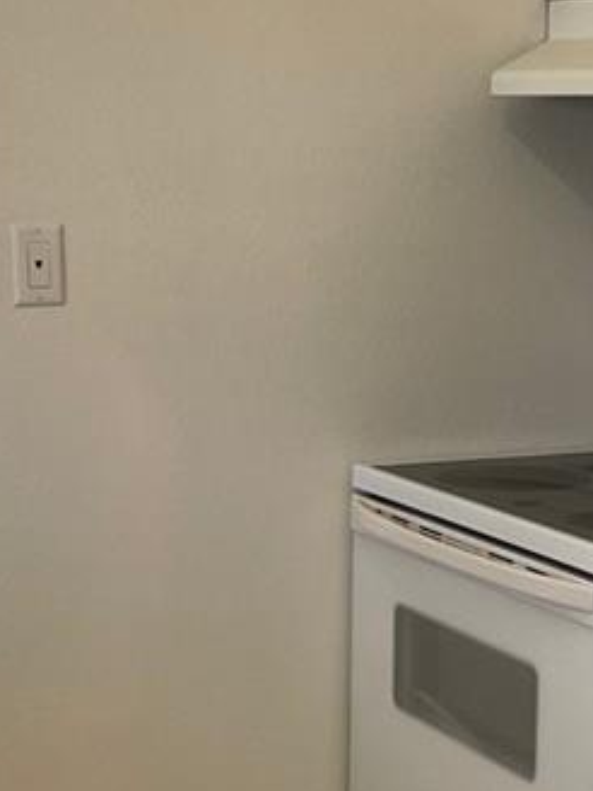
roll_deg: -0.5
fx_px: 2170
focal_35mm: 95
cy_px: 436
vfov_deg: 20.6
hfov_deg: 15.5
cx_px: 444
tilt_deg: -8.8
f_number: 1.6
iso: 125
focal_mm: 5.1
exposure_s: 1/120
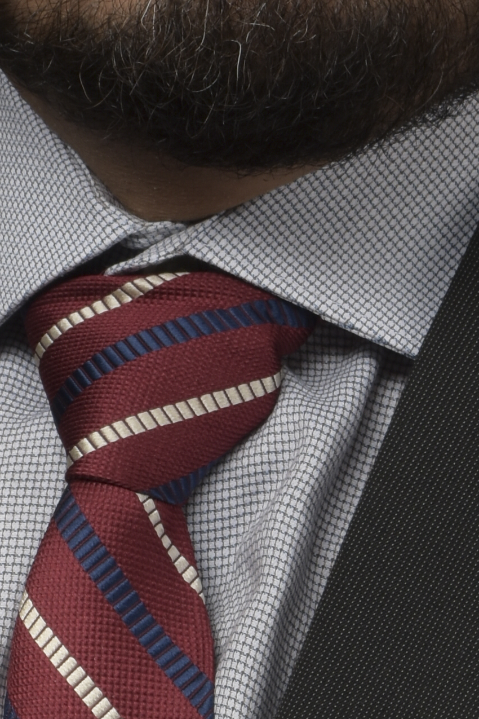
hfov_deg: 3.5
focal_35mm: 388
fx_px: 7750
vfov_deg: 5.3
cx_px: 256
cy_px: -16
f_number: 11
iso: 100
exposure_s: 1/125
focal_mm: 55
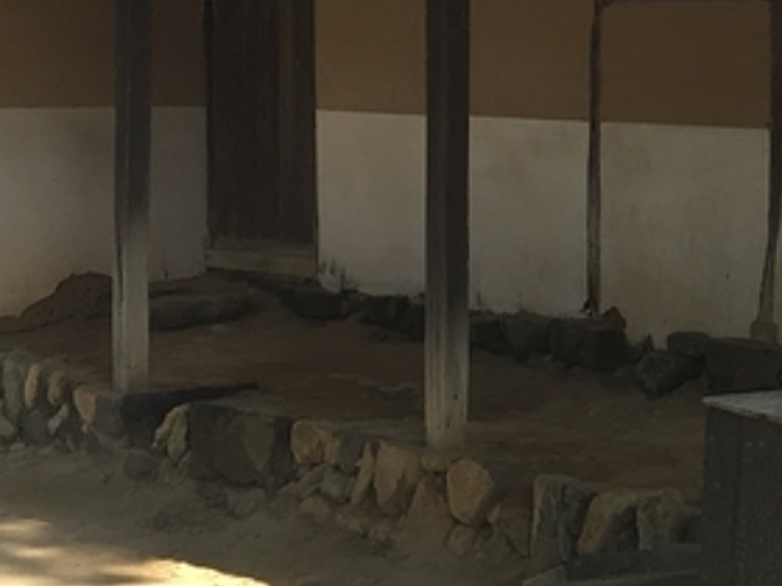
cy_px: 61
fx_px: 2395
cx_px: 1153
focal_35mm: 106
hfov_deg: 16.9
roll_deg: -0.6
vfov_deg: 13.8
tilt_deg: +1.5
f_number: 2.2
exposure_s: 1/303
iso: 25
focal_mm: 4.15
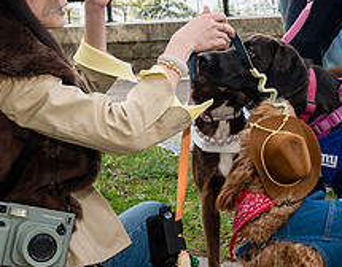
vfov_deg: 17.6
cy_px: 144
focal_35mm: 86
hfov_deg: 22.1
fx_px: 863
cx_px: 284
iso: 1000
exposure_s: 1/1250
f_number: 5
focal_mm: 24
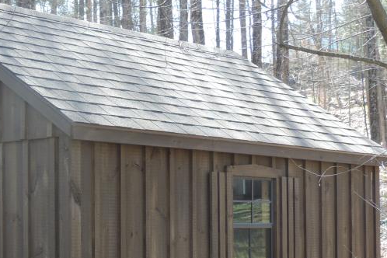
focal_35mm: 92
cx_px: 65
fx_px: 989
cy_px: 220
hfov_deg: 21.8
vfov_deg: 14.7
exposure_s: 1/60
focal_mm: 7.6
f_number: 3.4
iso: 80
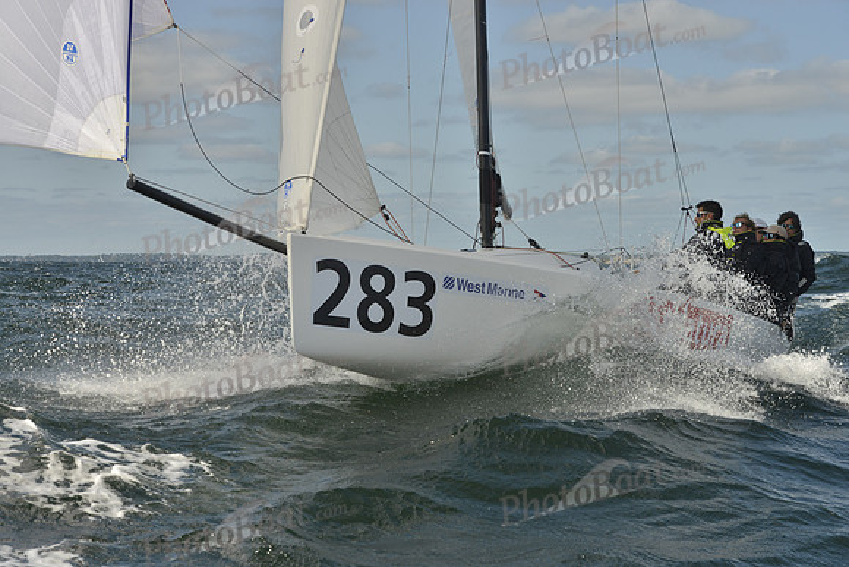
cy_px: 284
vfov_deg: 19.5
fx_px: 1651
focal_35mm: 70
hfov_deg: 28.8
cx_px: 424
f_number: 9
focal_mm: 70
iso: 400
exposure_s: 1/1600
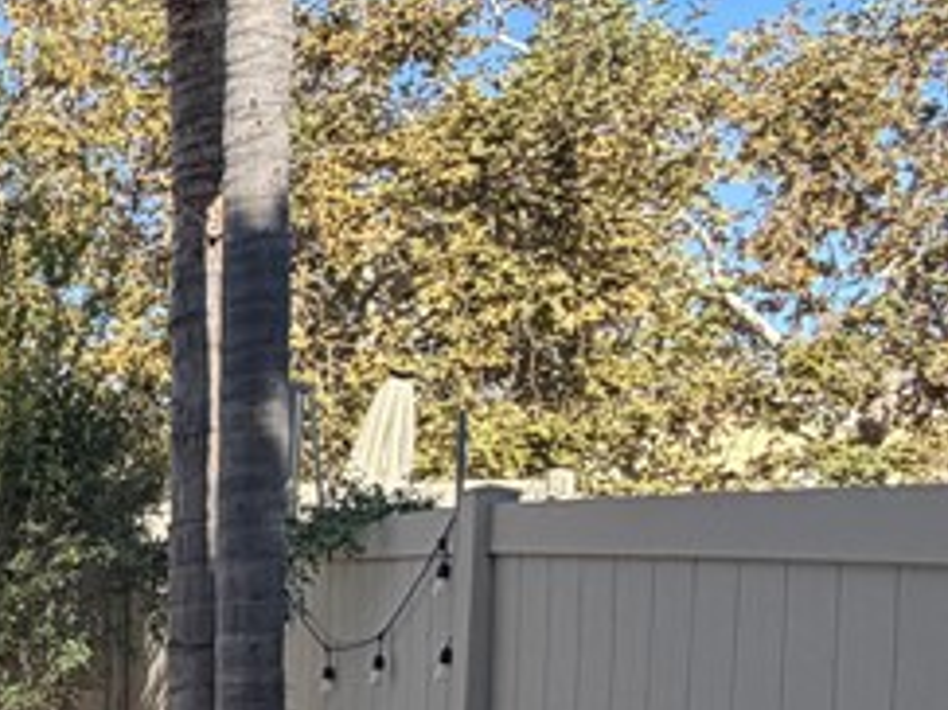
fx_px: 1615
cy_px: 659
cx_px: -609
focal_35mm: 59
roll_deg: -0.5
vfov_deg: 24.0
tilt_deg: -3.3
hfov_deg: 23.3
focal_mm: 2.22
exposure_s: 1/770
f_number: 2.2
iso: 40
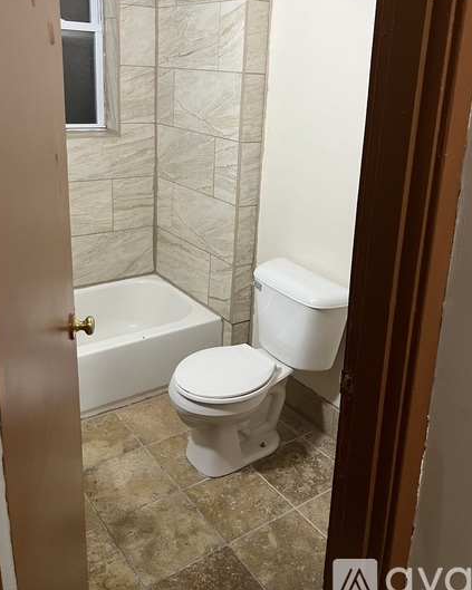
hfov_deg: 45.8
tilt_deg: -15.2
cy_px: 231
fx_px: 559
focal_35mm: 32
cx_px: 234
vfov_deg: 55.2
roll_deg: -1.0
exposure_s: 1/60
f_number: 1.6
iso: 200
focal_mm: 5.1
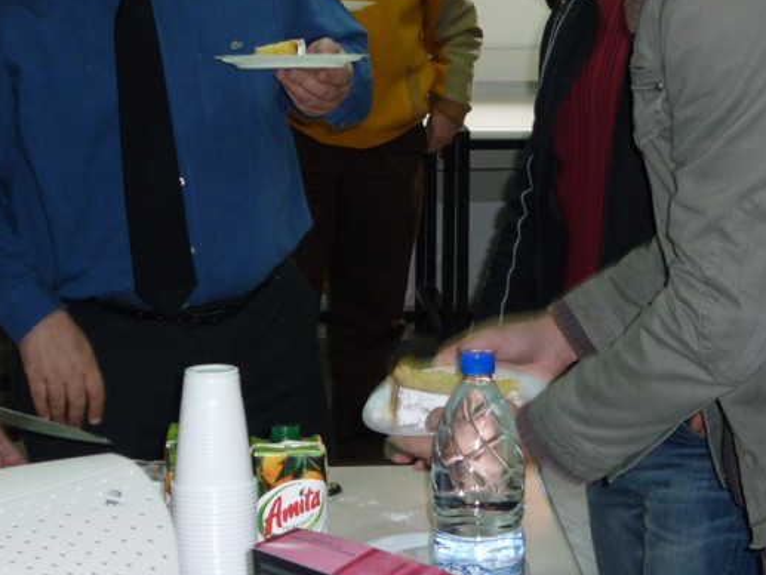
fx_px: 2103
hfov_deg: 20.6
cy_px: 57
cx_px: 380
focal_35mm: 95
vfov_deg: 15.4
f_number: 3.3
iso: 125
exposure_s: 1/40
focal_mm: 8.6
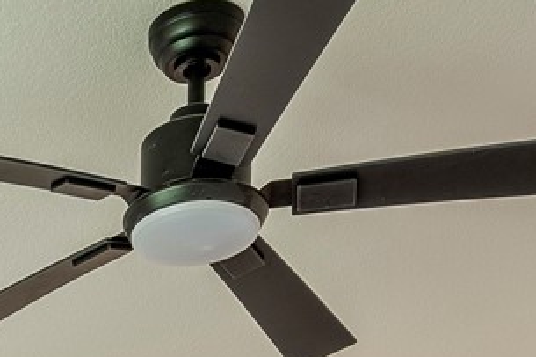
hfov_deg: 17.6
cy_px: 1032
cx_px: -206
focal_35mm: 107
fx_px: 1592
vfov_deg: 10.0
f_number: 6.3
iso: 125
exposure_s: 1/5
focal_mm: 15
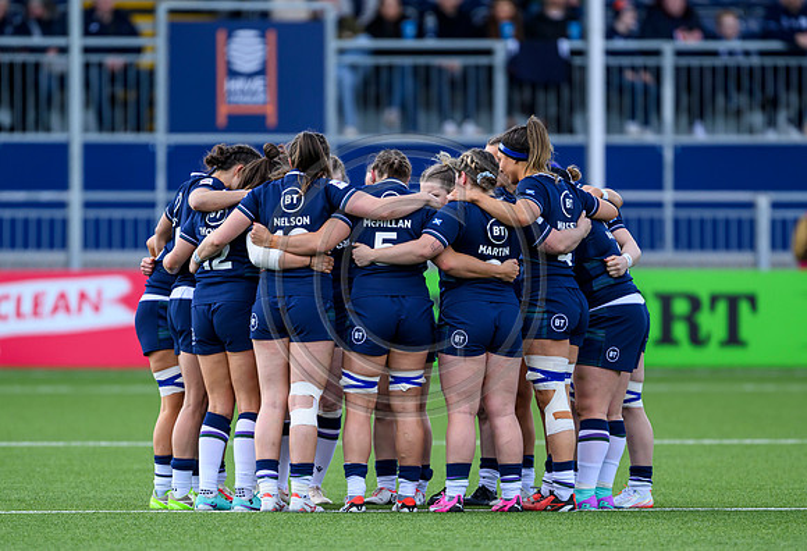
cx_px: 440
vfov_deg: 1.9
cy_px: 356
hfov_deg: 2.8
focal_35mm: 742
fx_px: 16763
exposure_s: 1/1600
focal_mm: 560
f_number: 4
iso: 640
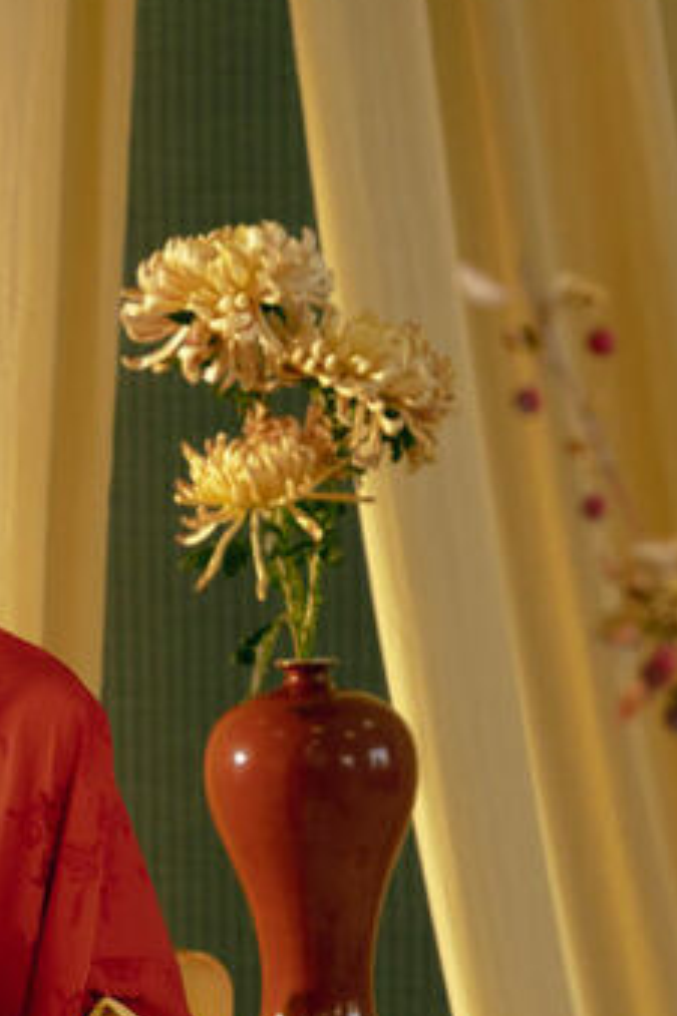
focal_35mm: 326
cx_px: 153
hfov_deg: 4.2
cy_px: 663
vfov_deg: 6.3
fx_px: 9205
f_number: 2.8
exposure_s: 1/200
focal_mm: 70
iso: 400
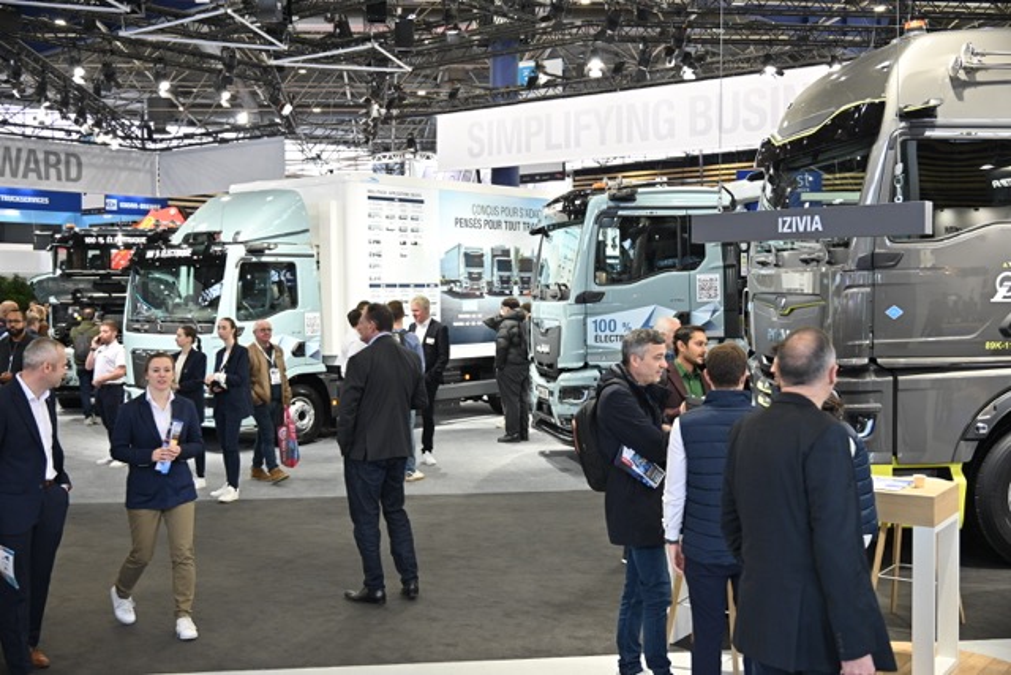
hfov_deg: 50.7
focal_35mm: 38
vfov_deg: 35.1
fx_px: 1067
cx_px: 506
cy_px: 338
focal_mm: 38
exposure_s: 1/80
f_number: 4.8
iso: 720
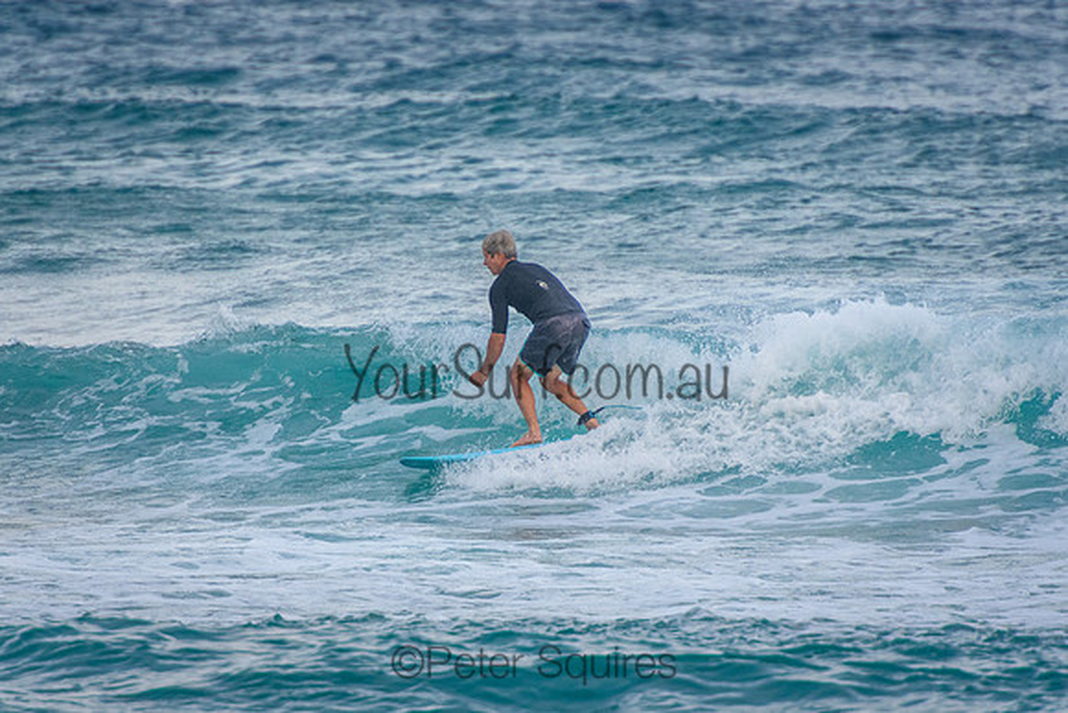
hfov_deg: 3.4
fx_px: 18242
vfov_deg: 2.2
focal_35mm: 615
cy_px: 356
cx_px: 534
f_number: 5.6
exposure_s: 1/1600
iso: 720
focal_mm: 400
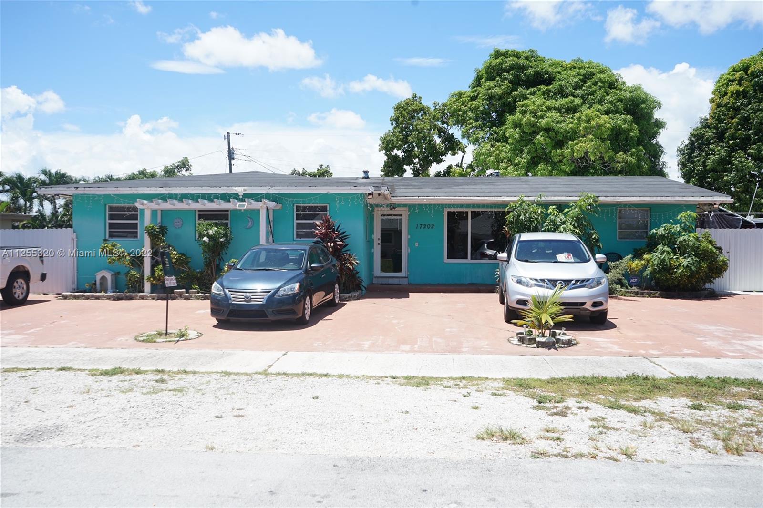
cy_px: 254
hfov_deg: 61.9
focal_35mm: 30
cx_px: 382
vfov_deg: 43.6
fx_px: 636
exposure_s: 1/160
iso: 100
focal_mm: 30
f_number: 9
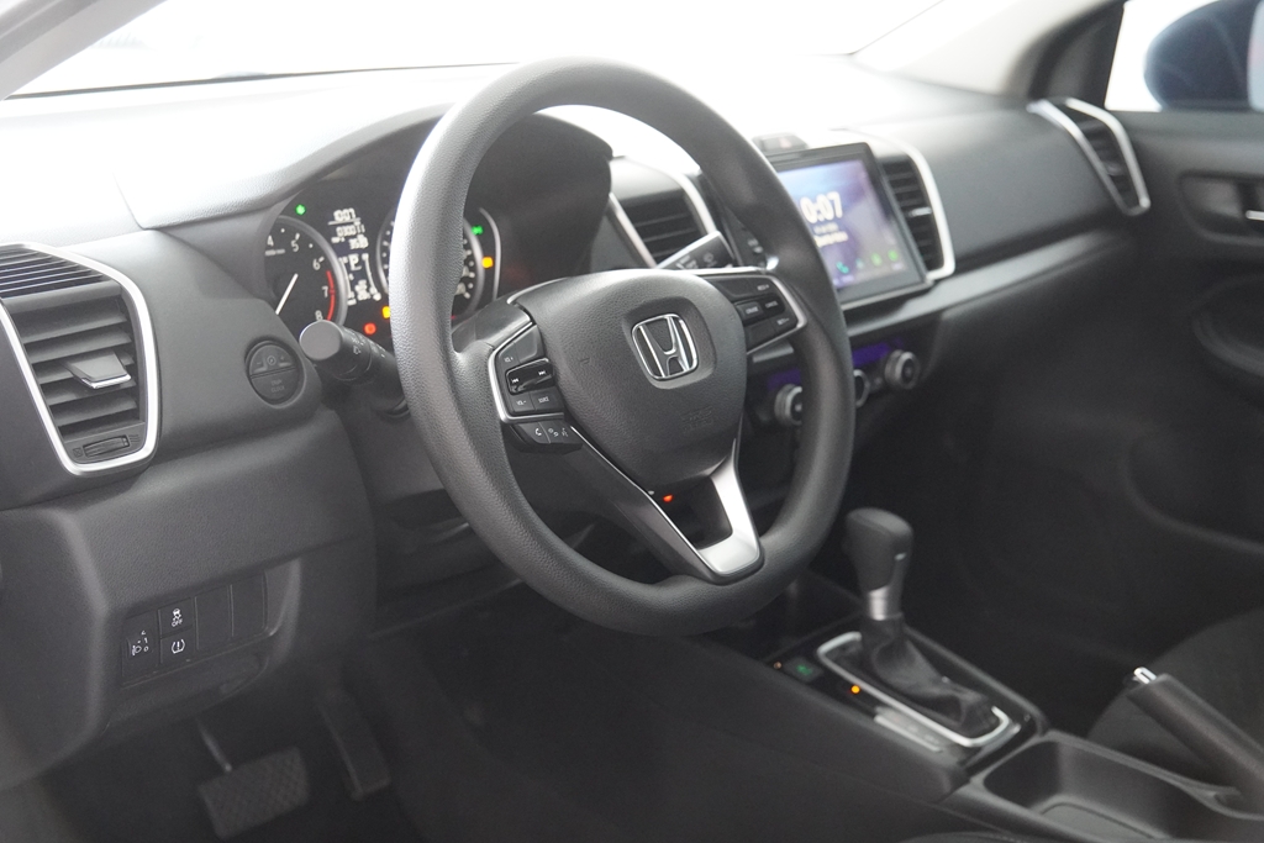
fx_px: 1685
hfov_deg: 41.1
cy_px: 422
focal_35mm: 48
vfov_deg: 28.1
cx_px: 632
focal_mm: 32
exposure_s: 1/160
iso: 4000
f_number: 2.8
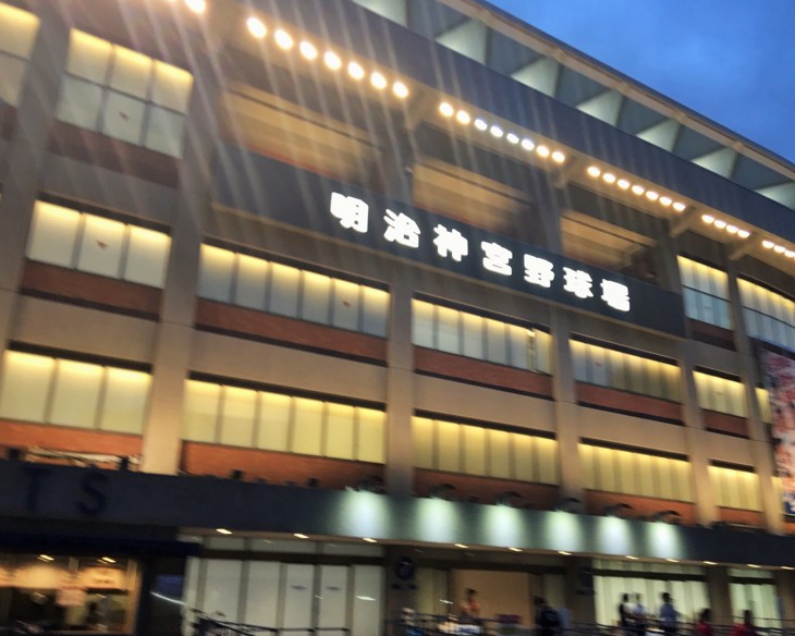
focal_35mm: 31
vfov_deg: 47.1
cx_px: 417
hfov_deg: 57.2
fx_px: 729
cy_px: 325
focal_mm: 4.15
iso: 25
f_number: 2.2
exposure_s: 1/15
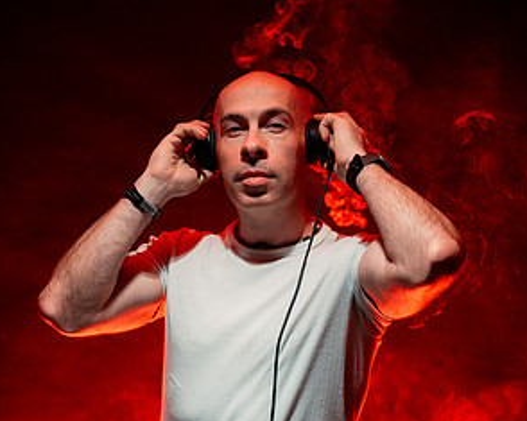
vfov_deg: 15.4
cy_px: 344
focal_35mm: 99
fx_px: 1544
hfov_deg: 19.4
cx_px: 263
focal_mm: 69
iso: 800
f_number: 2.8
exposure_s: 1/100
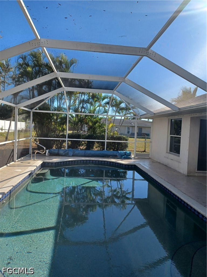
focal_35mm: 25
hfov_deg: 54.9
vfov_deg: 69.4
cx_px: 104
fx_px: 199
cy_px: 138
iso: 32
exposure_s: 1/206
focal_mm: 4.6
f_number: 1.8
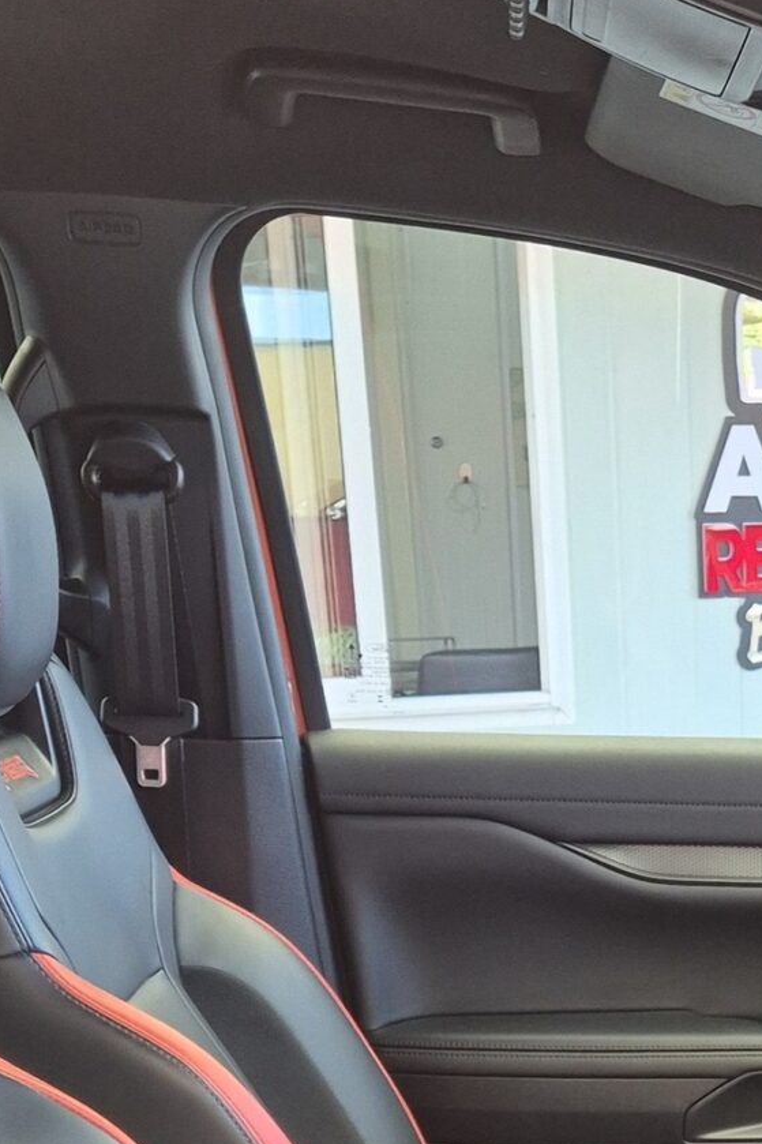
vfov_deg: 24.8
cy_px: 1402
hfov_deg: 18.1
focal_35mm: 73
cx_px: 780
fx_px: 2319
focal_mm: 5.4
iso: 160
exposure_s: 1/180
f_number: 1.8
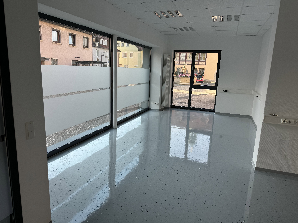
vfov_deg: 56.8
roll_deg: -2.1
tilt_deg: -10.6
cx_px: 149
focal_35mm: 24
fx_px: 207
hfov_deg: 71.6
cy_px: 112
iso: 80
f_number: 1.78
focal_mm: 6.76
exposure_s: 1/549
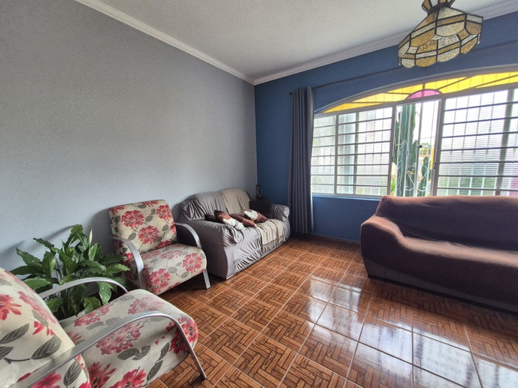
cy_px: 194
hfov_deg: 106.2
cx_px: 259
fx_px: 195
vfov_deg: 89.9
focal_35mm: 13
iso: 125
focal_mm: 2.2
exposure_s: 1/100
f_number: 2.2
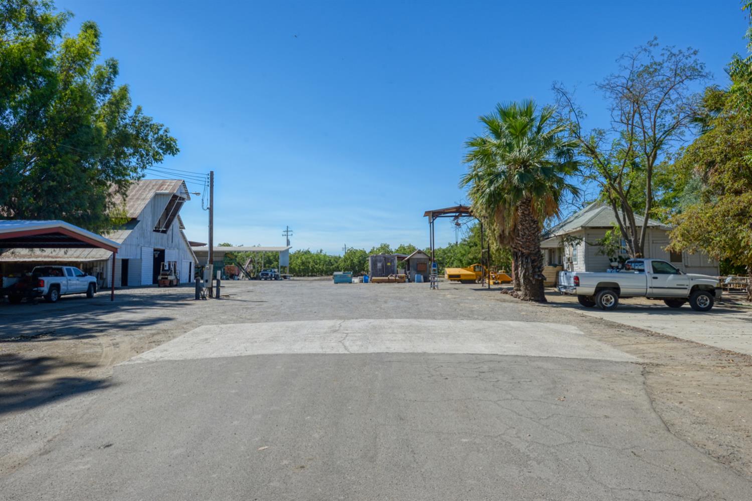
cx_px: 376
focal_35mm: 24
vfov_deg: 53.1
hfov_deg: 73.7
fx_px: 501
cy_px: 250
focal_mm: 24
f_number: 10
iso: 400
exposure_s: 1/1000
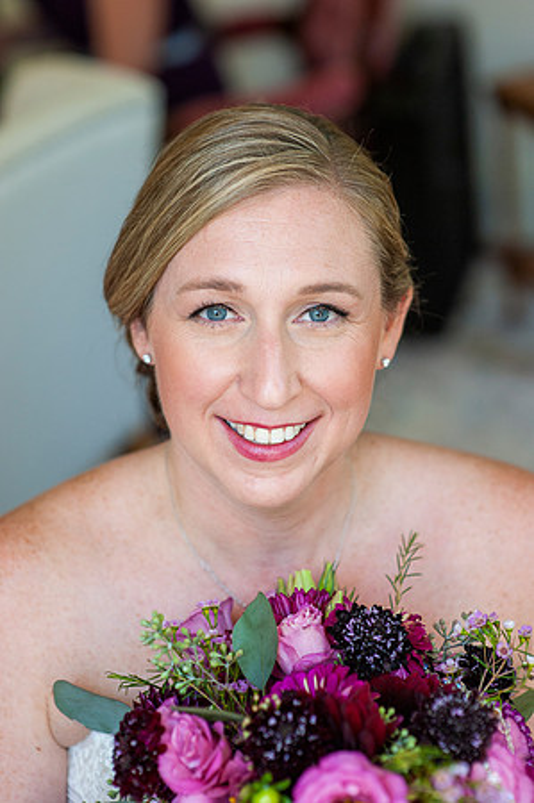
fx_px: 1895
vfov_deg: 23.9
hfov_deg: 16.0
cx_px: 267
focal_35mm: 85
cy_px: 402
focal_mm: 85
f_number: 2.8
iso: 640
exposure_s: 1/500
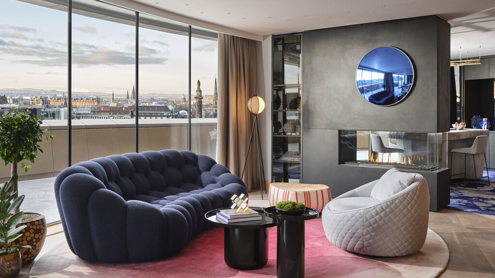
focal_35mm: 34
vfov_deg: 34.5
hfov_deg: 58.0
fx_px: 446
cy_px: 108
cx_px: 248
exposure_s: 1/3
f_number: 16
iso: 400
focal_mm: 38.9
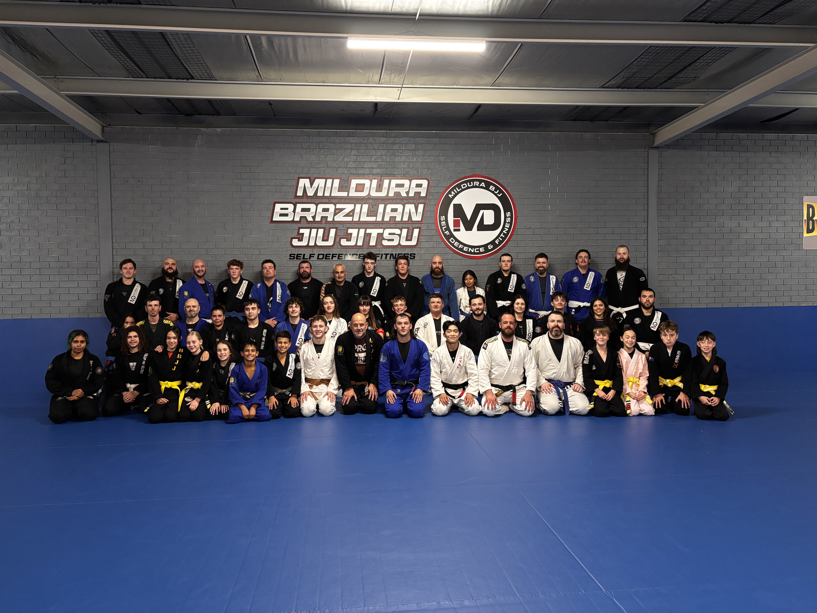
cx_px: 408
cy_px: 306
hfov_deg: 67.3
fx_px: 614
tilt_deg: -1.5
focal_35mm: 26
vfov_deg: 53.1
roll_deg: +0.5
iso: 500
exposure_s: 1/33
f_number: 1.6
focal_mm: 5.96
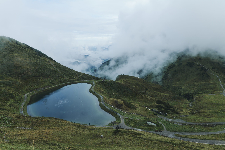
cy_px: 75
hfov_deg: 63.6
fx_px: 181
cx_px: 112
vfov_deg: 45.0
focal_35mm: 29
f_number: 6.3
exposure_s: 1/250
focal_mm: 29
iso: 100
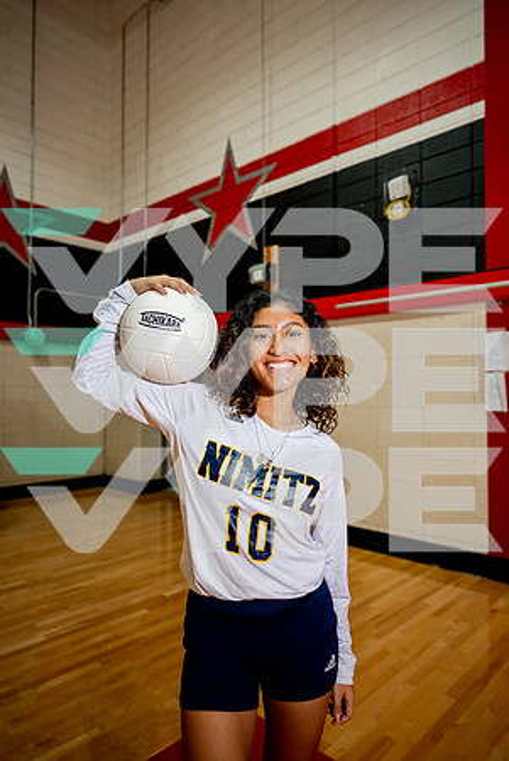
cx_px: 254
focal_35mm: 24
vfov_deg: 73.7
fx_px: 508
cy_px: 380
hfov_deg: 53.2
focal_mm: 24
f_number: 2.8
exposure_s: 1/320
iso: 400
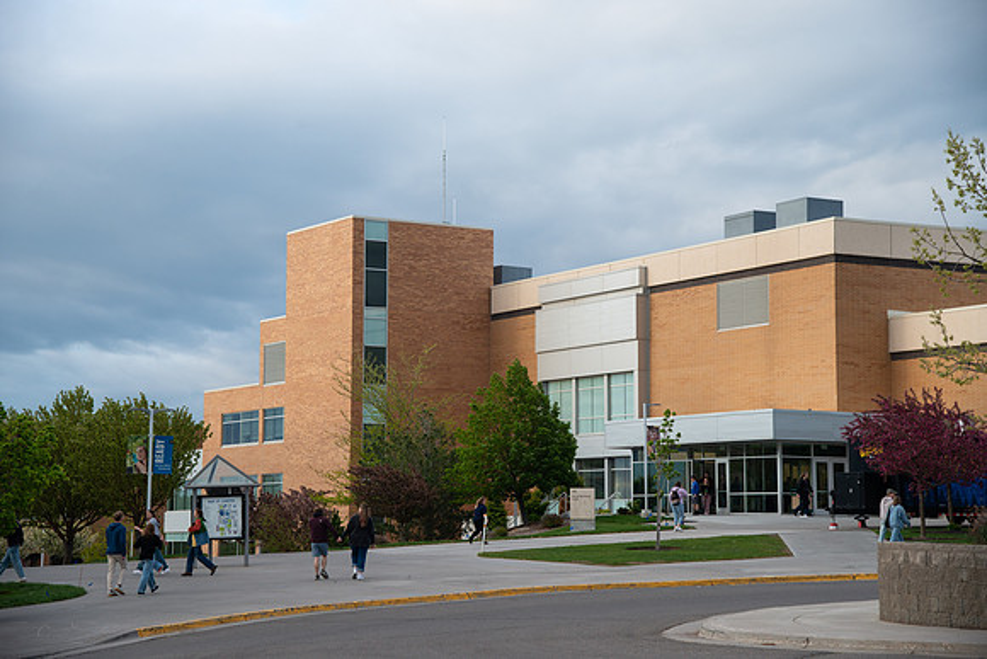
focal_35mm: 75
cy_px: 330
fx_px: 2057
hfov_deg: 27.0
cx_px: 494
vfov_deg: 18.2
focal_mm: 75
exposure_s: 1/400
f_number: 5
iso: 320
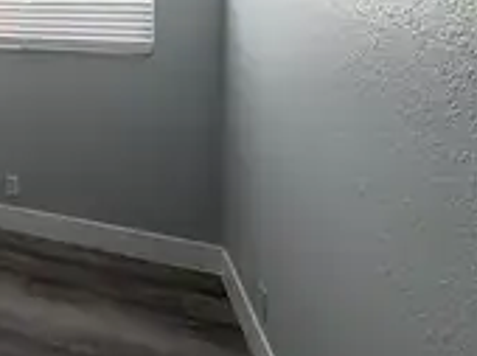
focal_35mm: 33
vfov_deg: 37.6
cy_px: -11
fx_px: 454
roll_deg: +0.9
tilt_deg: -0.3
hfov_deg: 40.7
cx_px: -81
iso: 100
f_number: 2.2
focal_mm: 2.22
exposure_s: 1/121
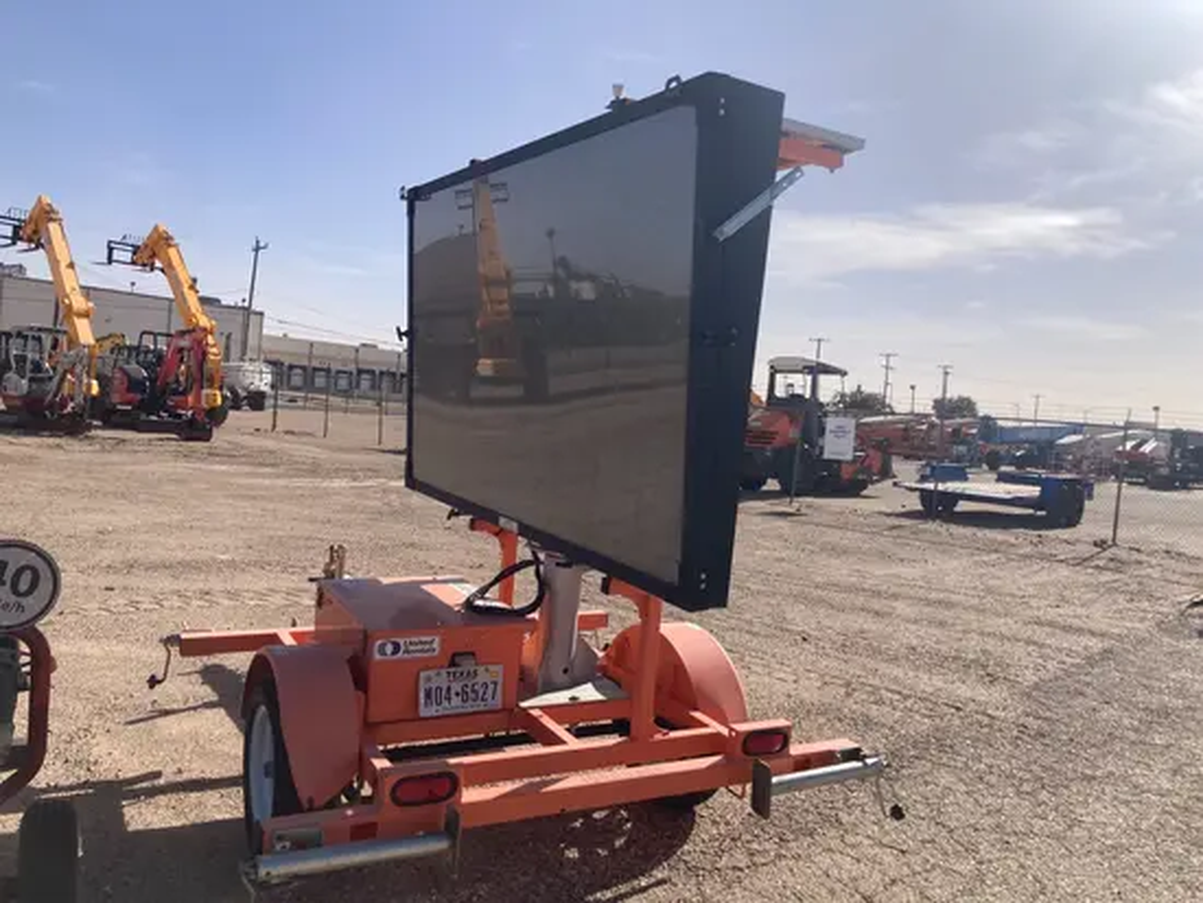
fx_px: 974
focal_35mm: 28
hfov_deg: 63.4
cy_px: 452
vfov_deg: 49.8
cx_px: 602
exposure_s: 1/3040
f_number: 1.8
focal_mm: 3.99
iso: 20
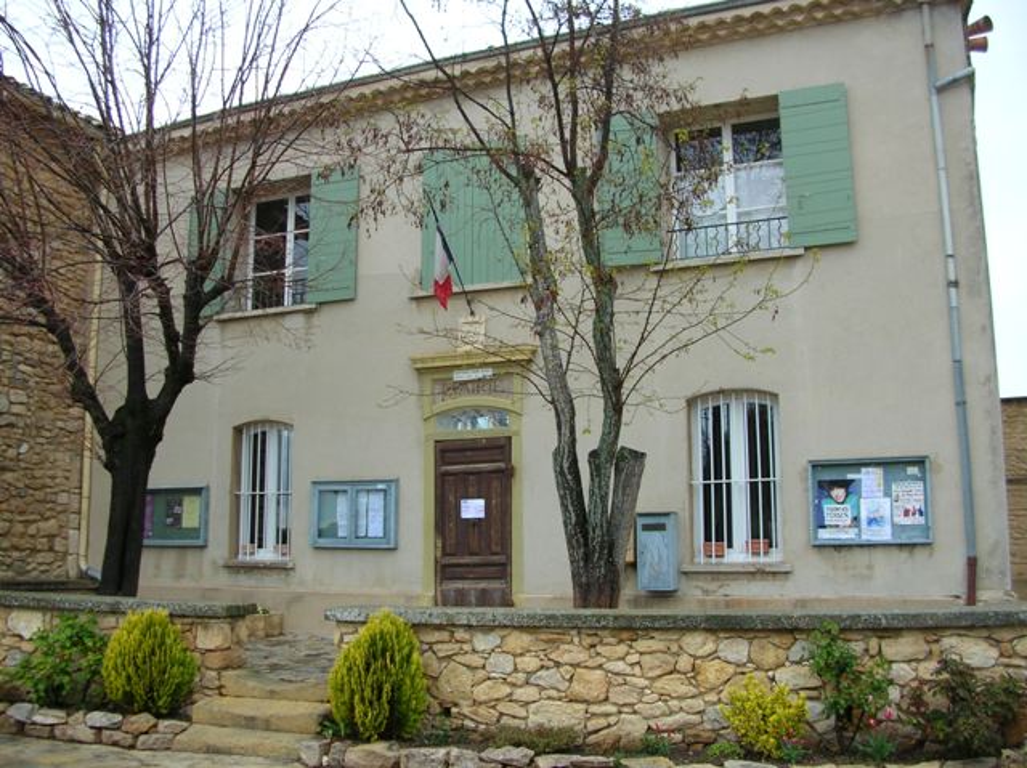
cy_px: 384
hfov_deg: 52.7
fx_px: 1038
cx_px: 514
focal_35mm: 35
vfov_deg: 40.6
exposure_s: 1/58.1
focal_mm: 5.8
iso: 50
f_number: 2.8
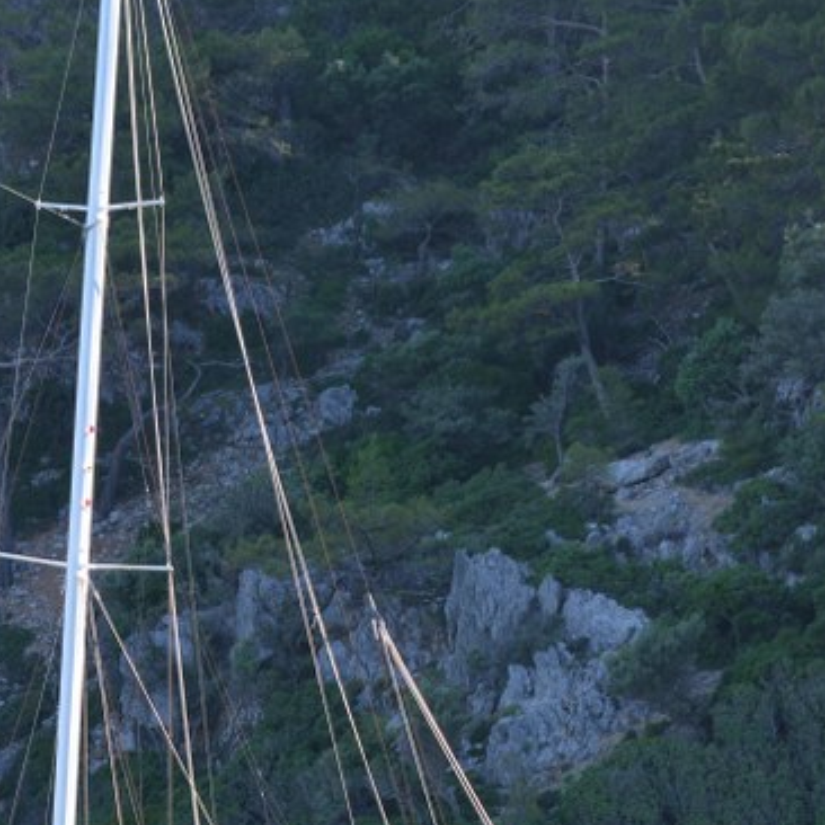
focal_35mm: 195
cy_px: 860
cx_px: 147
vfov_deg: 8.9
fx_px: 5258
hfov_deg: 8.9
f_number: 6.3
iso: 100
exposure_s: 1/160
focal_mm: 70
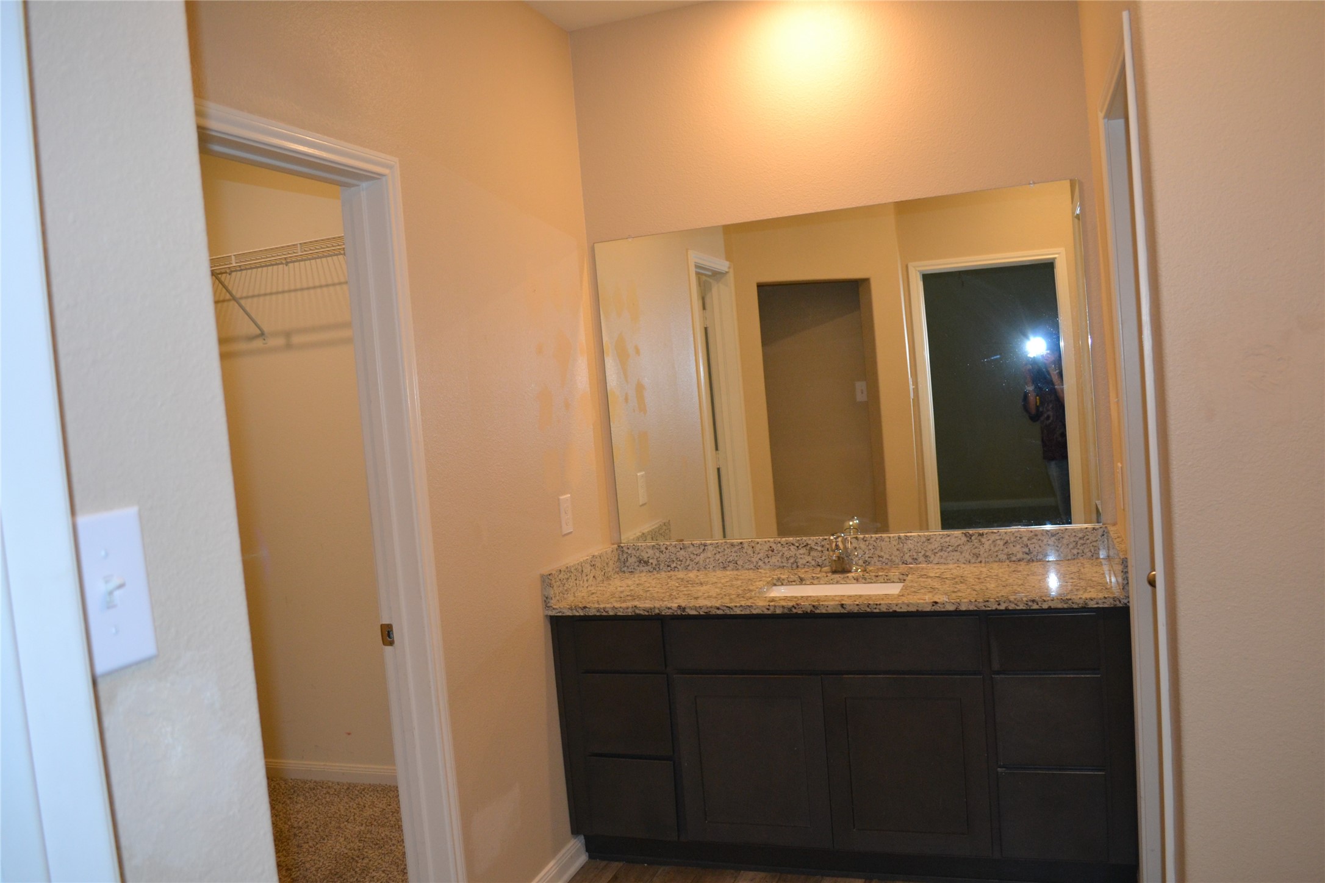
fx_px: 994
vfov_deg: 47.9
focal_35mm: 27
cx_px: 662
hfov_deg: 67.4
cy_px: 442
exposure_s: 1/60
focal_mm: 18
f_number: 3.5
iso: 720
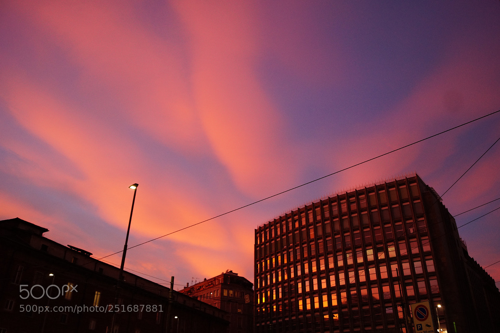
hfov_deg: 49.6
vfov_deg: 34.2
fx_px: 541
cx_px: 250
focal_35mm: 39
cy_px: 166
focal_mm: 26
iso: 640
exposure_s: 1/60
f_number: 4.5
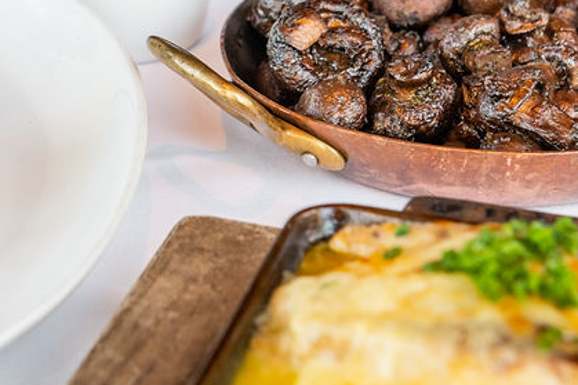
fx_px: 2215
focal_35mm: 138
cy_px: -77
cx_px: 84
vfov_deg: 9.8
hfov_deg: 14.7
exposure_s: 1/60
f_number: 7.1
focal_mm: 56
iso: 800
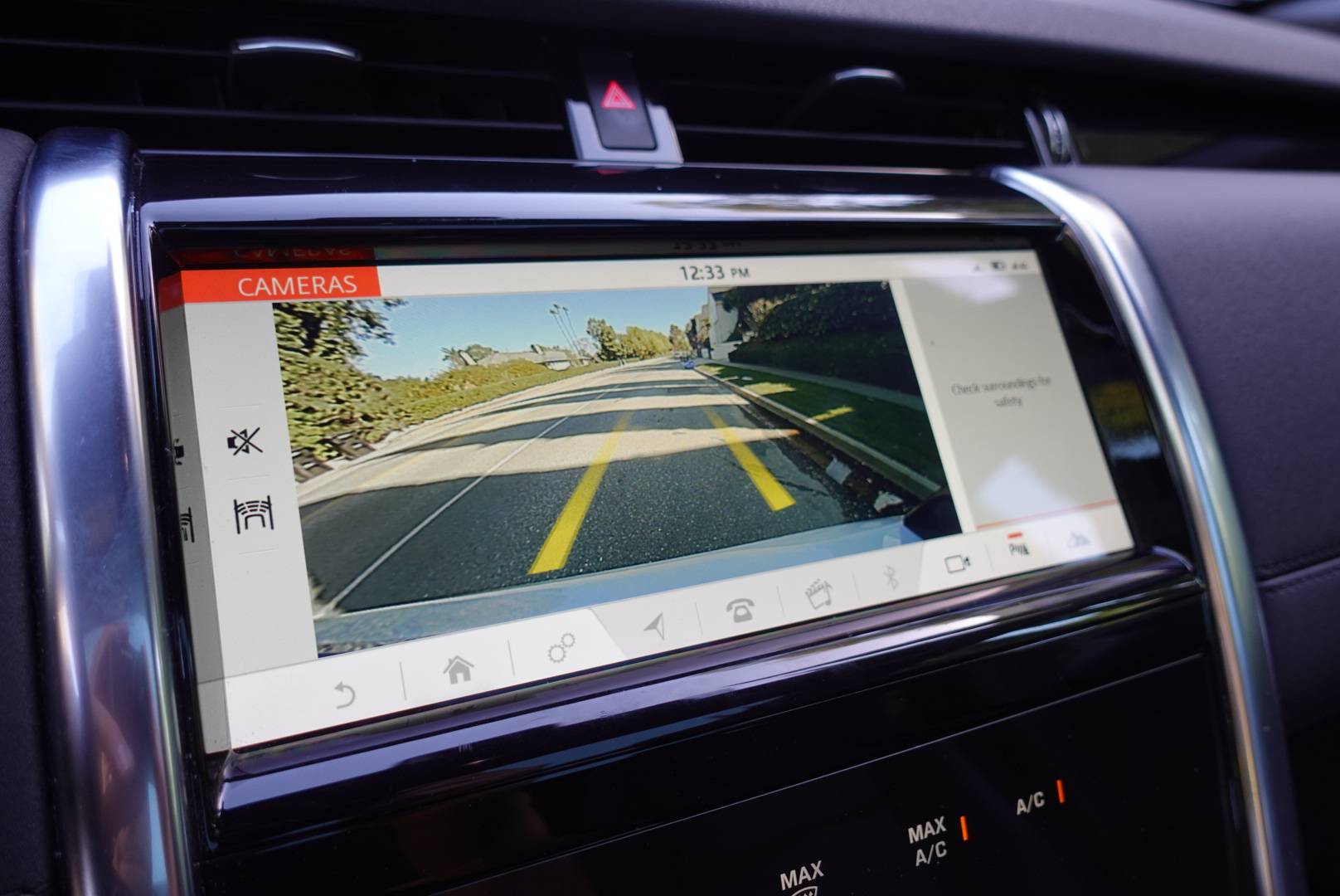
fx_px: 894
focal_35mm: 24
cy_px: 448
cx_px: 670
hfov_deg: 73.7
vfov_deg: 53.2
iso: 125
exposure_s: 1/60
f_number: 2.8
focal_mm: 9.4
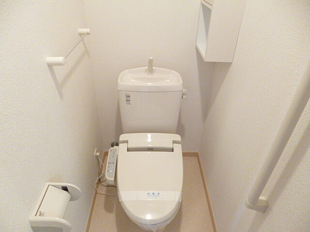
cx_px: 155
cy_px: 116
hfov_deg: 71.6
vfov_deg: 56.8
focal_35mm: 24
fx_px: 215
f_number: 2.5
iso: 400
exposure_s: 1/15
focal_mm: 4.3
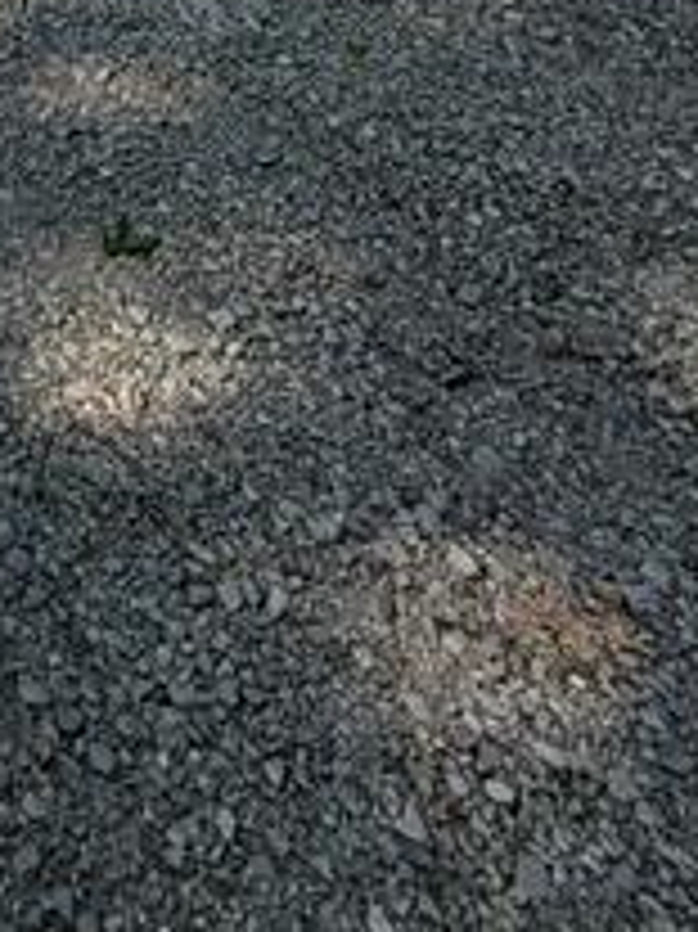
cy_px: -644
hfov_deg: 22.2
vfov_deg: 23.7
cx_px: -401
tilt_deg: +0.8
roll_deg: +1.0
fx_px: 1399
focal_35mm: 52
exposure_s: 1/502
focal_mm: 2.22
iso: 50
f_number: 2.2
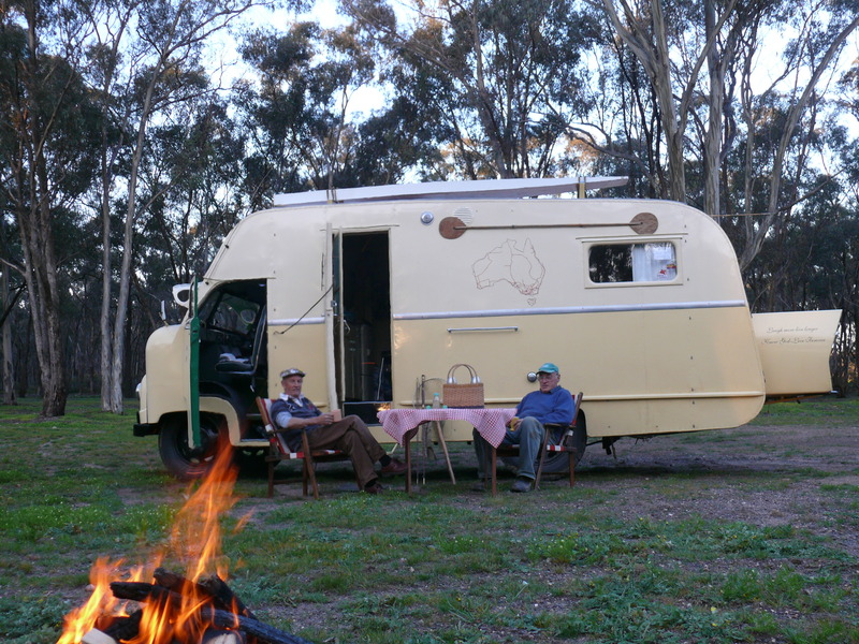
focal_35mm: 44
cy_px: 322
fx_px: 1092
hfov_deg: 42.9
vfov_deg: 32.9
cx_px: 430
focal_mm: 9
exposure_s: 1/30
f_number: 2.8
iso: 100
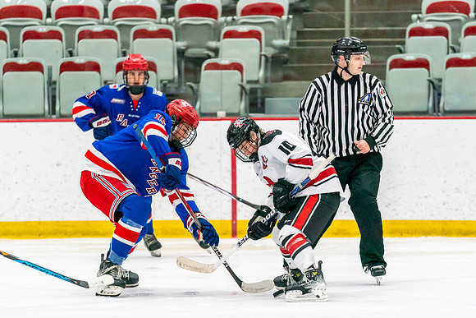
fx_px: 4256
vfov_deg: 4.3
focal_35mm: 322
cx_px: 228
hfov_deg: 6.4
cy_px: 214
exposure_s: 1/1250
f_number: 2.8
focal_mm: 200
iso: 3200
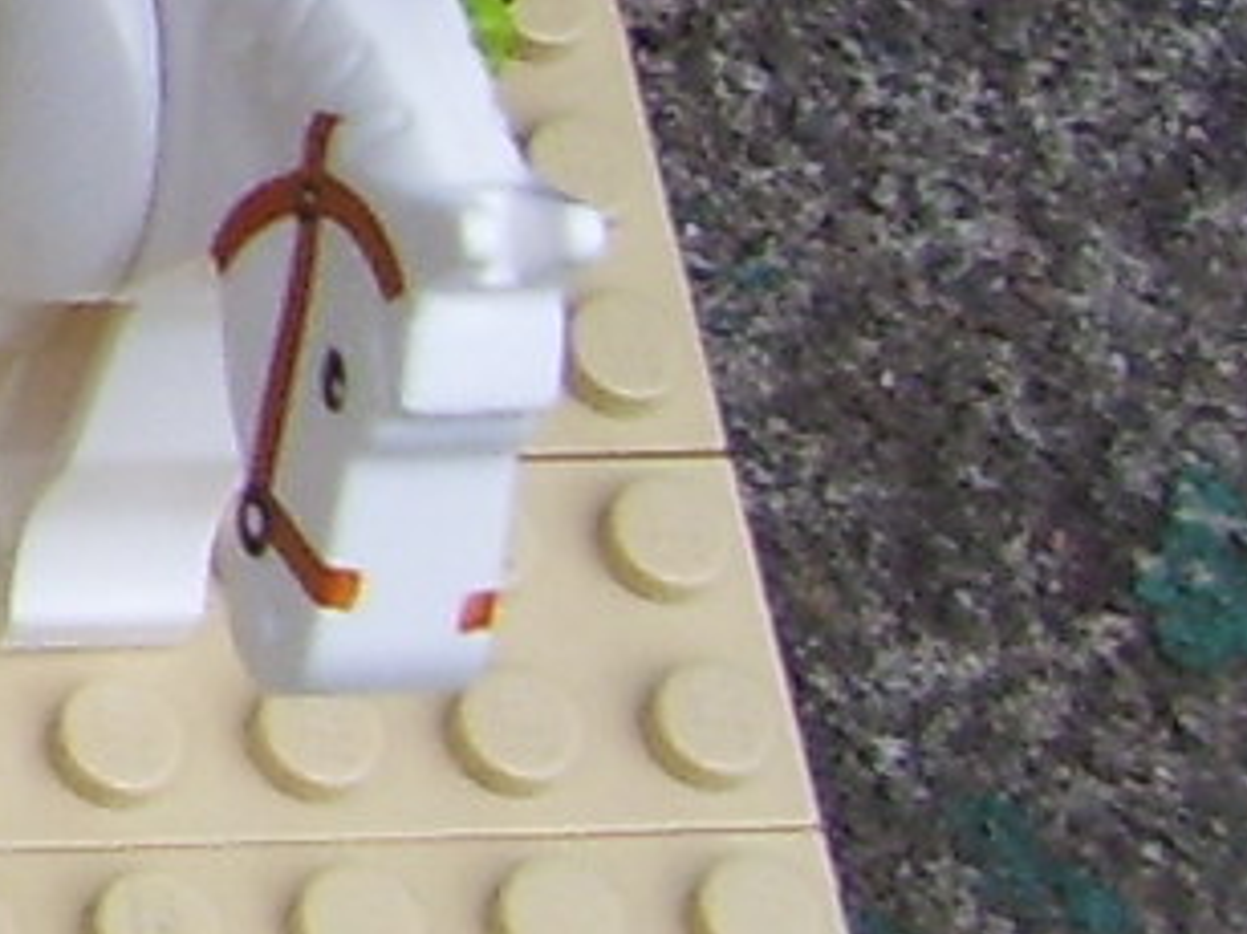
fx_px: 8174
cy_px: -1011
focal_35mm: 227
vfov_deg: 6.3
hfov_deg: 7.5
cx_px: -2652
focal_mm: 5.6
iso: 80
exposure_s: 1/750
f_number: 2.7
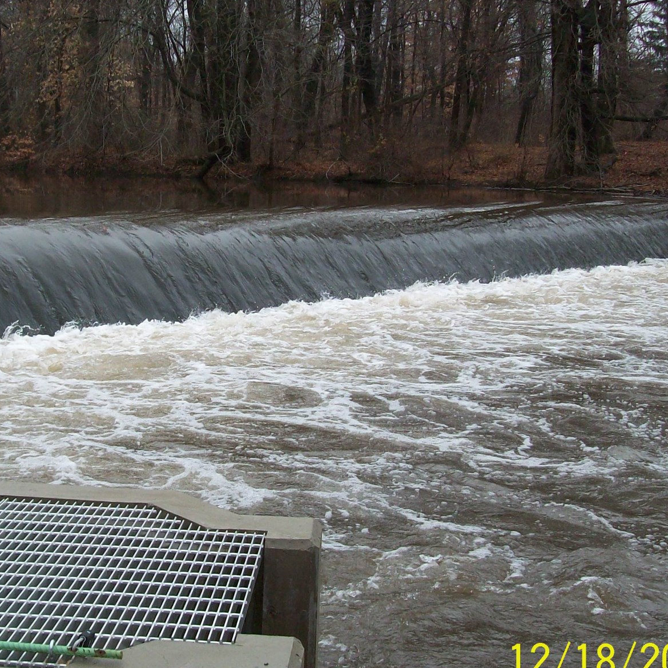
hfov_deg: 29.7
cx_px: 188
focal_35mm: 57
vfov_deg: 30.0
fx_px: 1244
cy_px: 320
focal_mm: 6
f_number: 2.7
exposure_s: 1/341
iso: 80
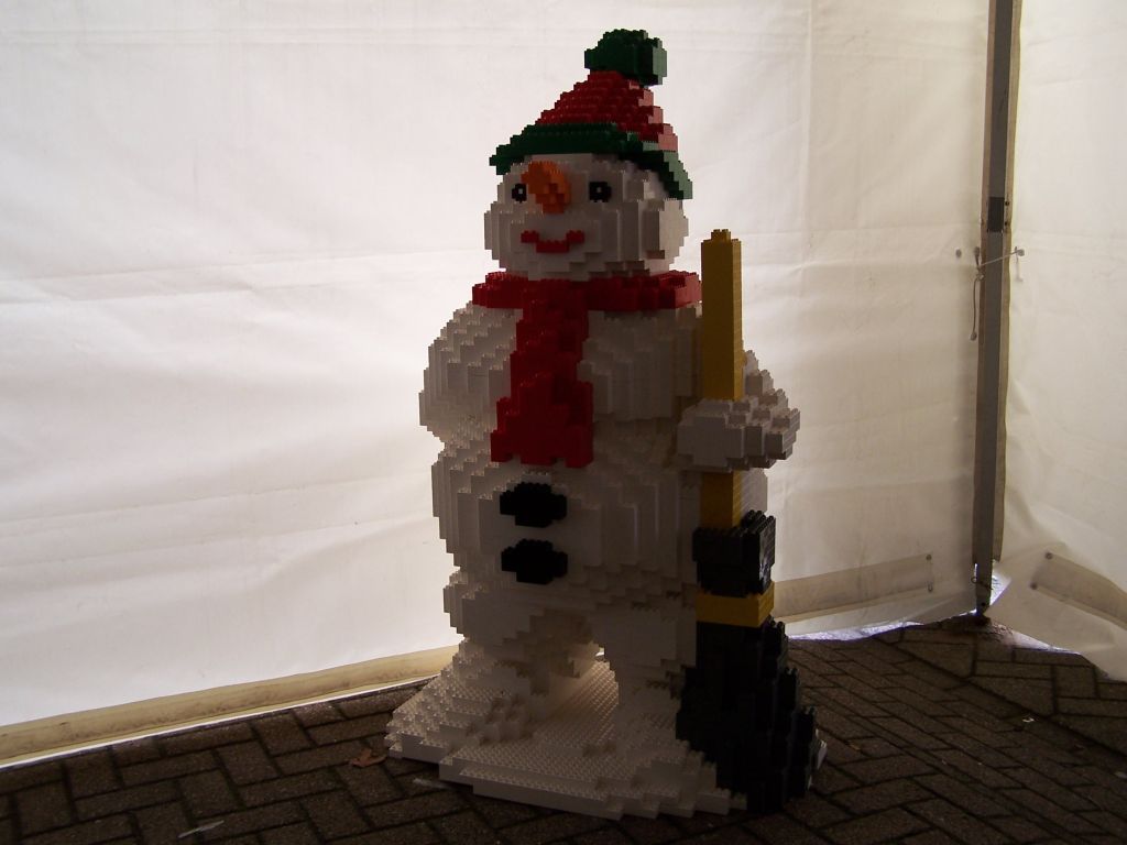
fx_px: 1237
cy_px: 422
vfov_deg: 37.7
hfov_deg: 49.0
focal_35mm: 38
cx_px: 564
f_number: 2.8
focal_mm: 6.3
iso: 80
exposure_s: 1/60
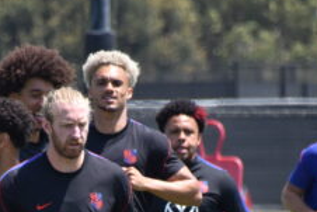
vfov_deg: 1.0
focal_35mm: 1345
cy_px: 272
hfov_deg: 1.5
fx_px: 11851
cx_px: 90
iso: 450
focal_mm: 300
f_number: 6.3
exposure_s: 1/1000
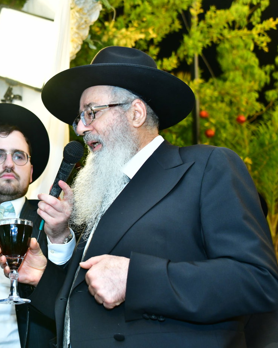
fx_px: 699
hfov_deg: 21.9
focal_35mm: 68
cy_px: 173
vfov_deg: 27.9
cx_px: 18
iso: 1250
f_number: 5
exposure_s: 1/125
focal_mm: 48
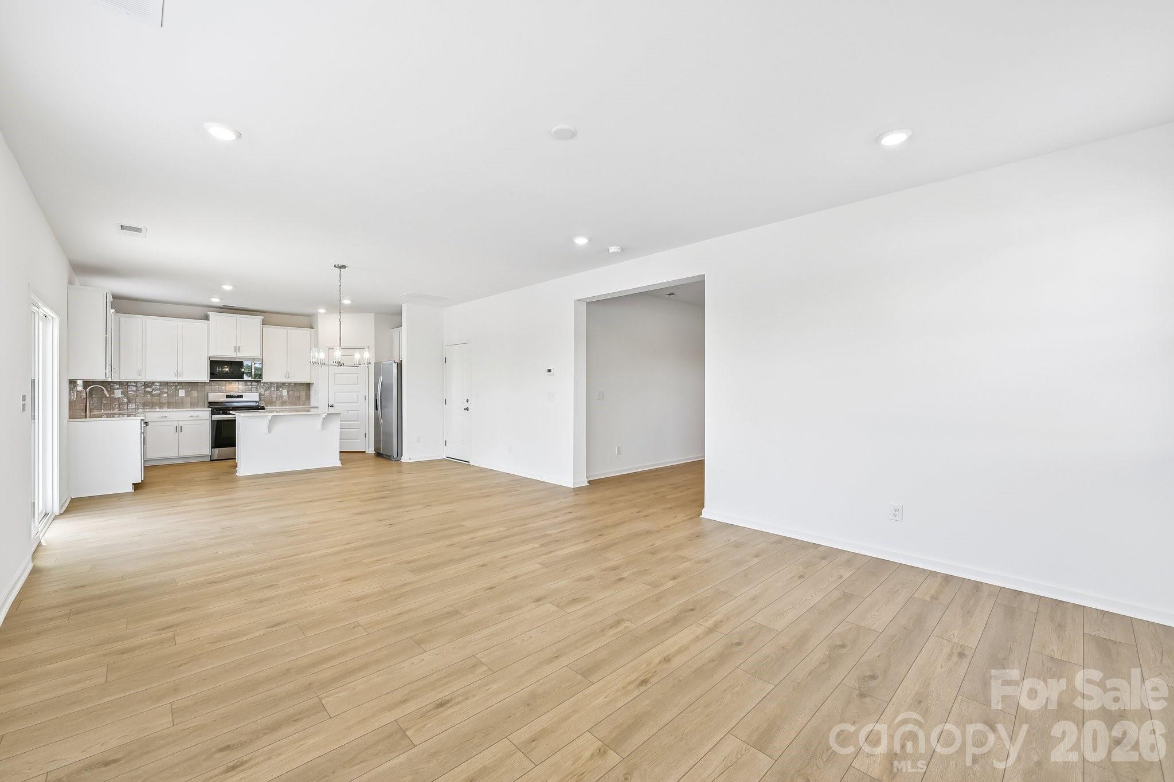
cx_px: 587
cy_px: 391
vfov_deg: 81.2
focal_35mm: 14
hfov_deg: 104.3
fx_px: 456
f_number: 8
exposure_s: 1/20
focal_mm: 14
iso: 100
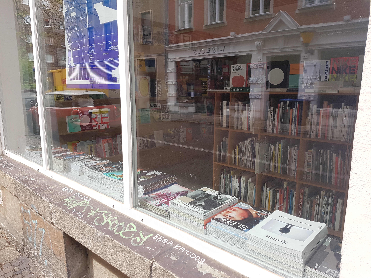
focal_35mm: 26
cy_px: 139
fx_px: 279
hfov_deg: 67.3
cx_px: 186
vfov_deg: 53.1
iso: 50
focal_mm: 4.2
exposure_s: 1/414
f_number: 1.7
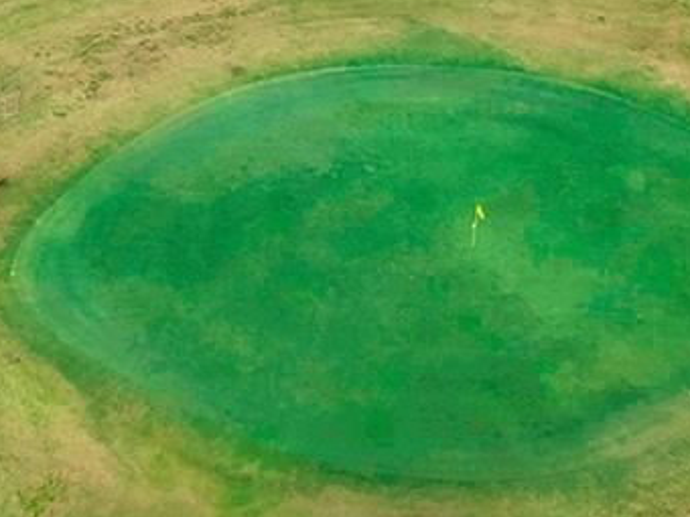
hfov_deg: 17.1
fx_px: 2252
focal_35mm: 113
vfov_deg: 12.2
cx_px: 20
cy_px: -360
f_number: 5
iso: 100
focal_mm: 12.29
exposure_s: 1/25
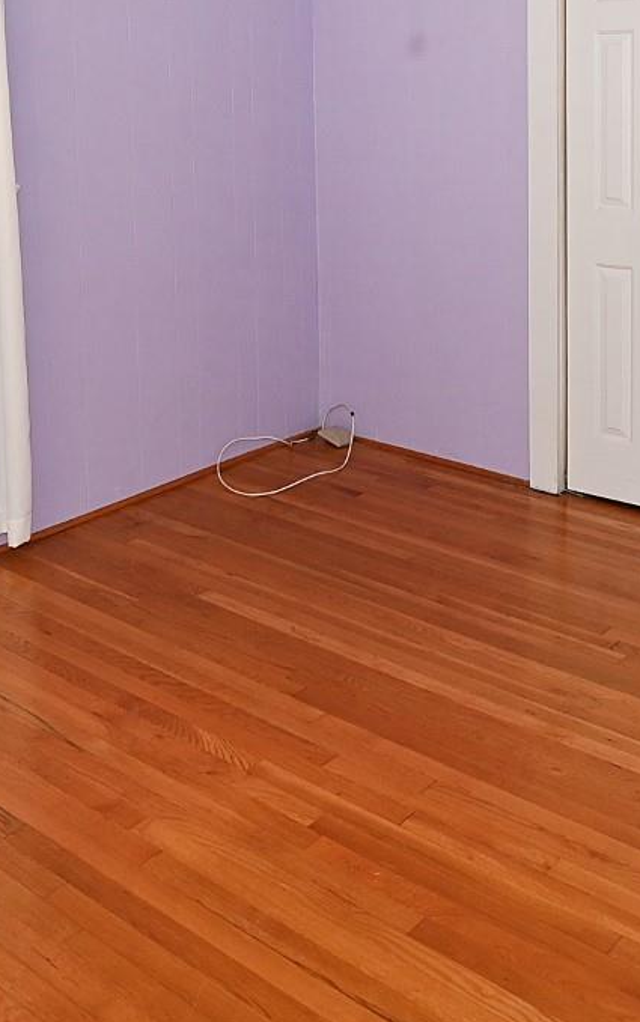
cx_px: 343
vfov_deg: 42.8
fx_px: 1199
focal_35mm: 43
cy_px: 127
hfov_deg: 29.9
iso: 800
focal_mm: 14
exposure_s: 1/60
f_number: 4
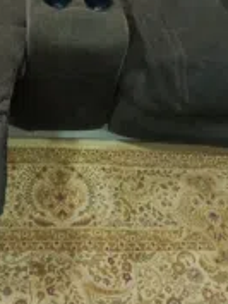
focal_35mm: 52
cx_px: 55
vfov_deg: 33.1
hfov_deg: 27.6
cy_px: -14
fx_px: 456
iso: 2585
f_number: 1.75
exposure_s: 1/50
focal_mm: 5.25
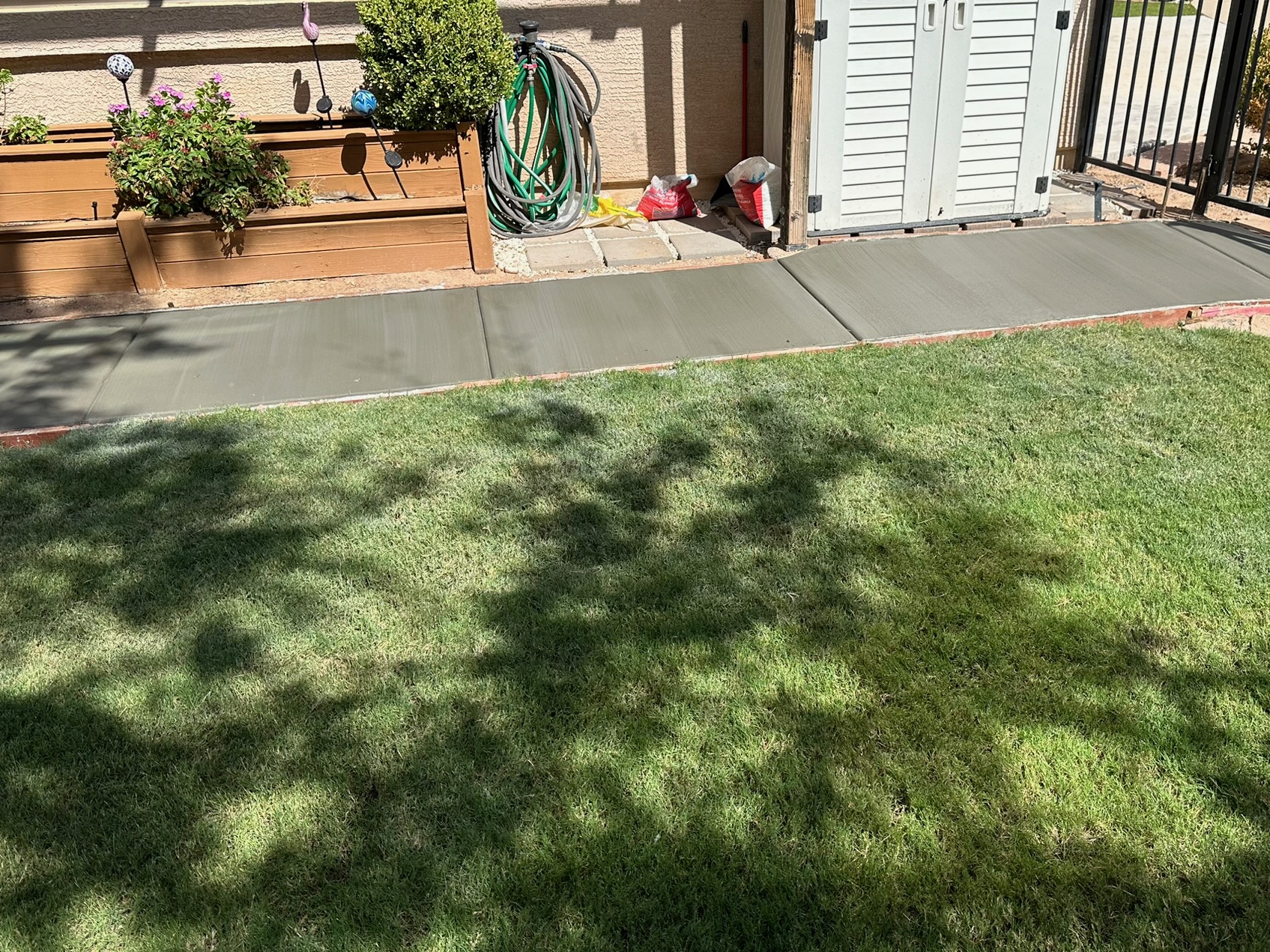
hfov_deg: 61.3
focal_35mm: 29
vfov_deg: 48.2
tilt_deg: -28.4
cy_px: 451
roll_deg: +0.3
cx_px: 741
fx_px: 1064
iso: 80
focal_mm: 6.86
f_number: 1.78
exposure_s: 1/3861
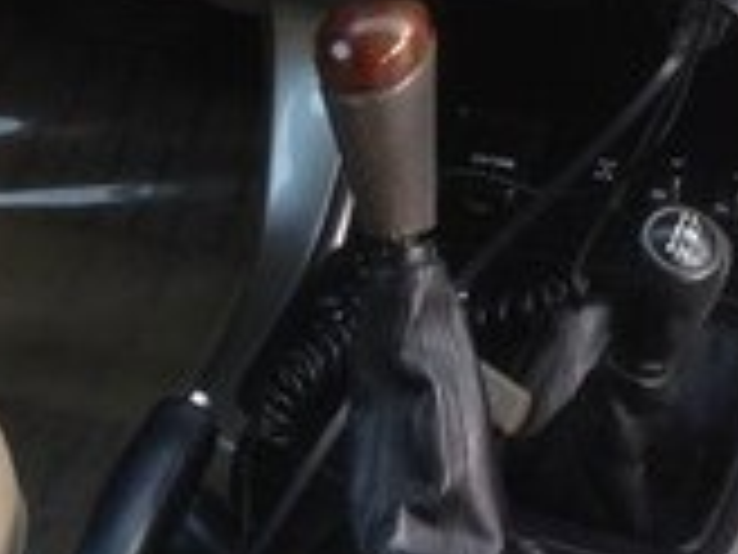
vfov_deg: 10.8
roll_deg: -3.0
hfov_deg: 14.8
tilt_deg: -25.8
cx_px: 418
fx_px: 2836
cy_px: -245
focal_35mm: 133
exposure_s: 1/20
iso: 50
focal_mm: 4.12
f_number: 2.4
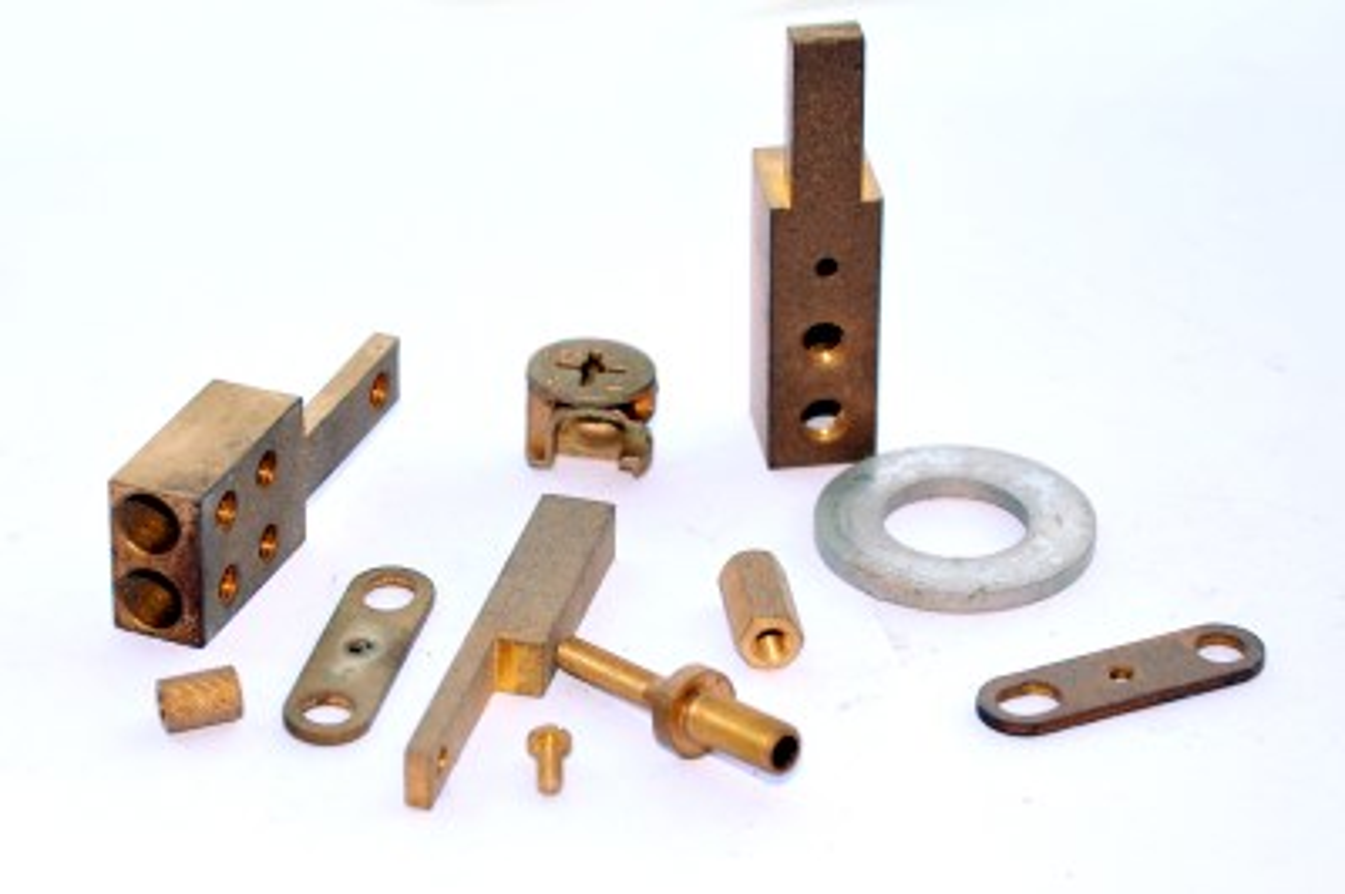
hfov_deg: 19.5
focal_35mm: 105
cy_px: 447
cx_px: 672
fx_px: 3920
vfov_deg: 13.0
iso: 200
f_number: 8
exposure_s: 1/200
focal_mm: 70
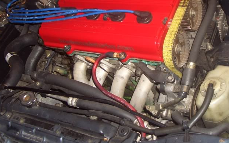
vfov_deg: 20.9
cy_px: 15
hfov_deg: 33.4
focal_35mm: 61
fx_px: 381
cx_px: 137
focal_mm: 5.8
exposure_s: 1/60
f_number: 2.6
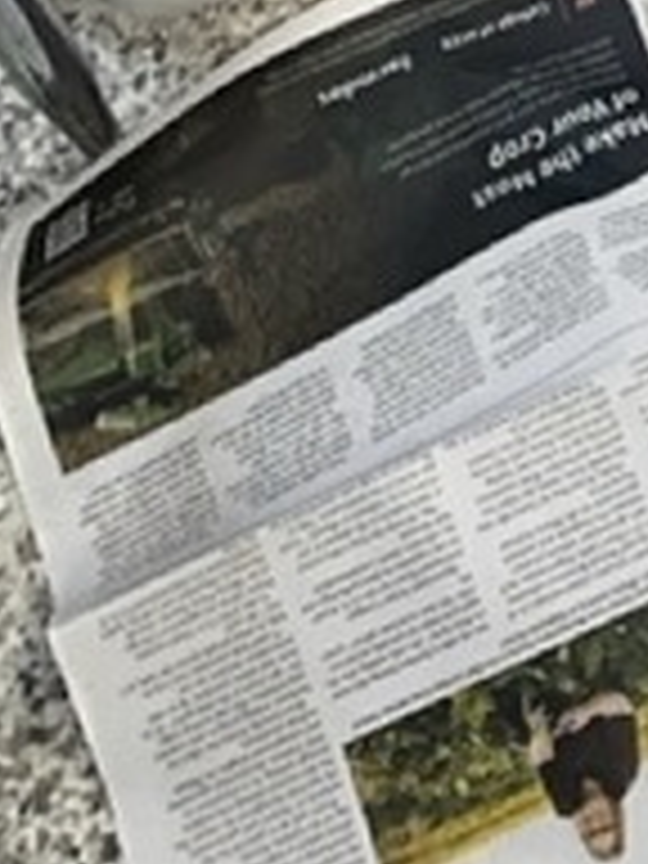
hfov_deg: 10.2
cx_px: 1098
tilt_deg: -54.8
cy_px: -999
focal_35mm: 139
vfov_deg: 12.2
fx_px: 3469
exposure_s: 1/120
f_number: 1.5
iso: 100
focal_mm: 5.7
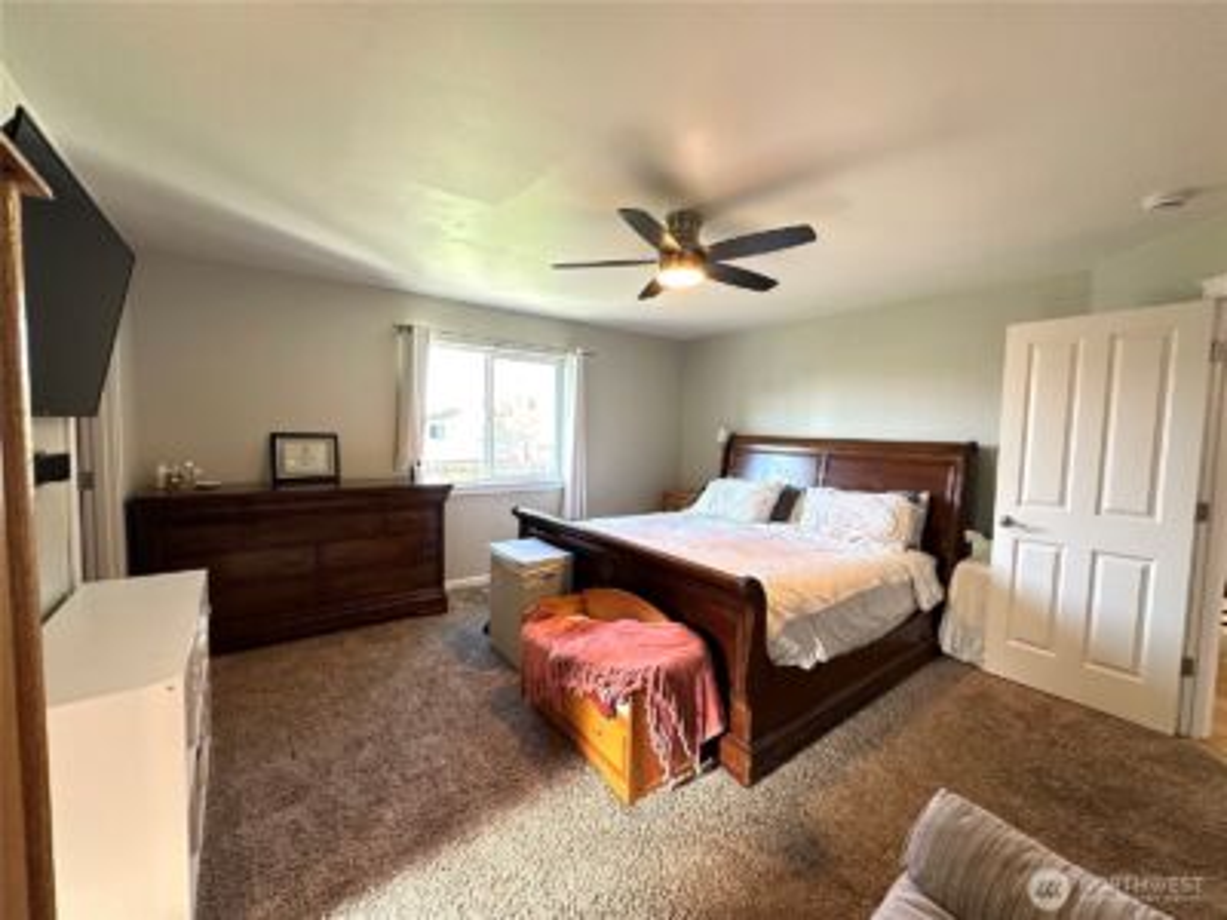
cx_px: 614
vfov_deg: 85.7
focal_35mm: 14
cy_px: 460
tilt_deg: -3.8
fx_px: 496
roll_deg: -1.6
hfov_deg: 102.1
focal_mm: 2.22
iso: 200
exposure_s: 1/60
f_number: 2.2
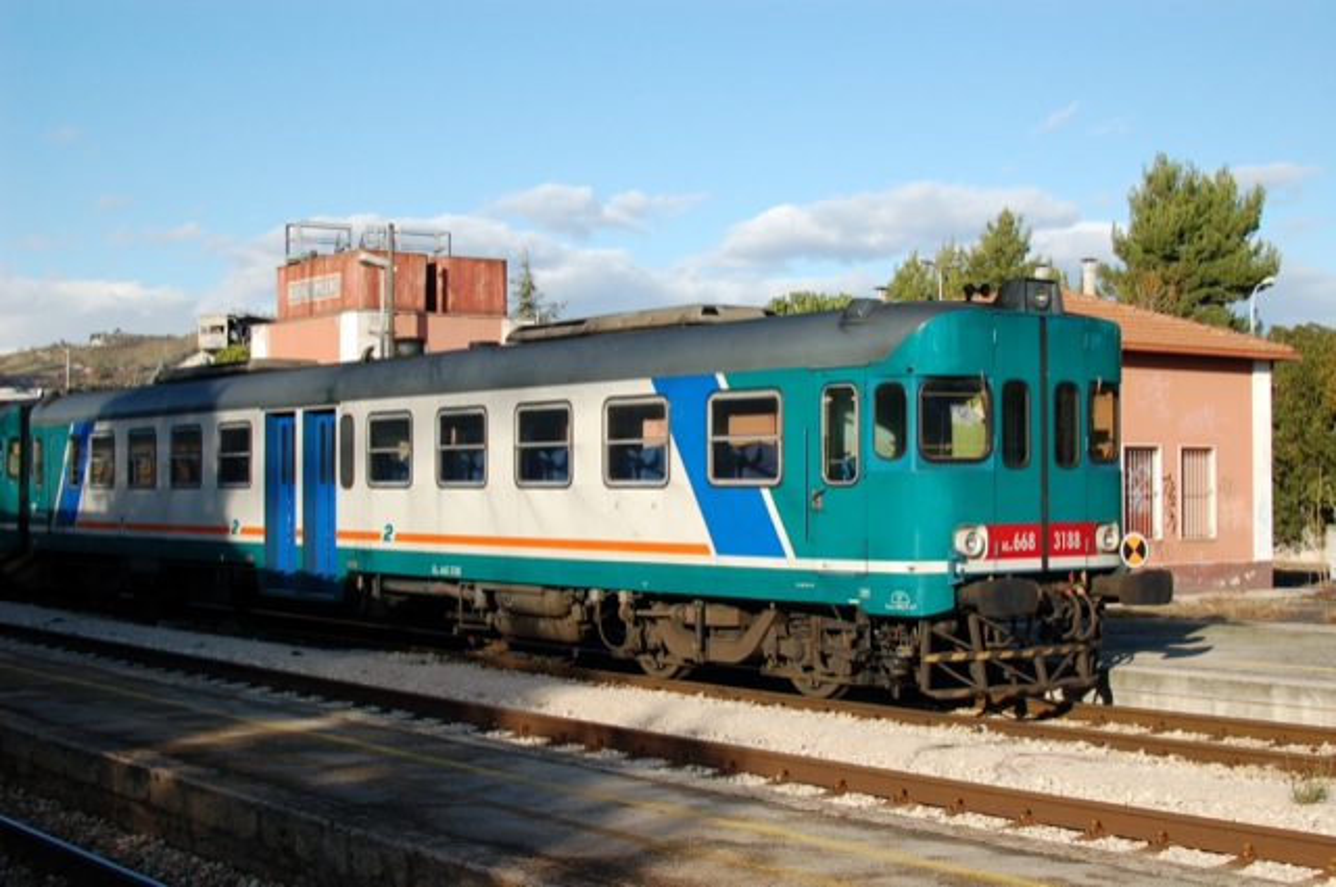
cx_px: 668
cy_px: 444
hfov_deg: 37.9
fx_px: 1946
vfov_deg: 25.7
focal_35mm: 52
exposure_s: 1/400
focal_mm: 35
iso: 400
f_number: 10
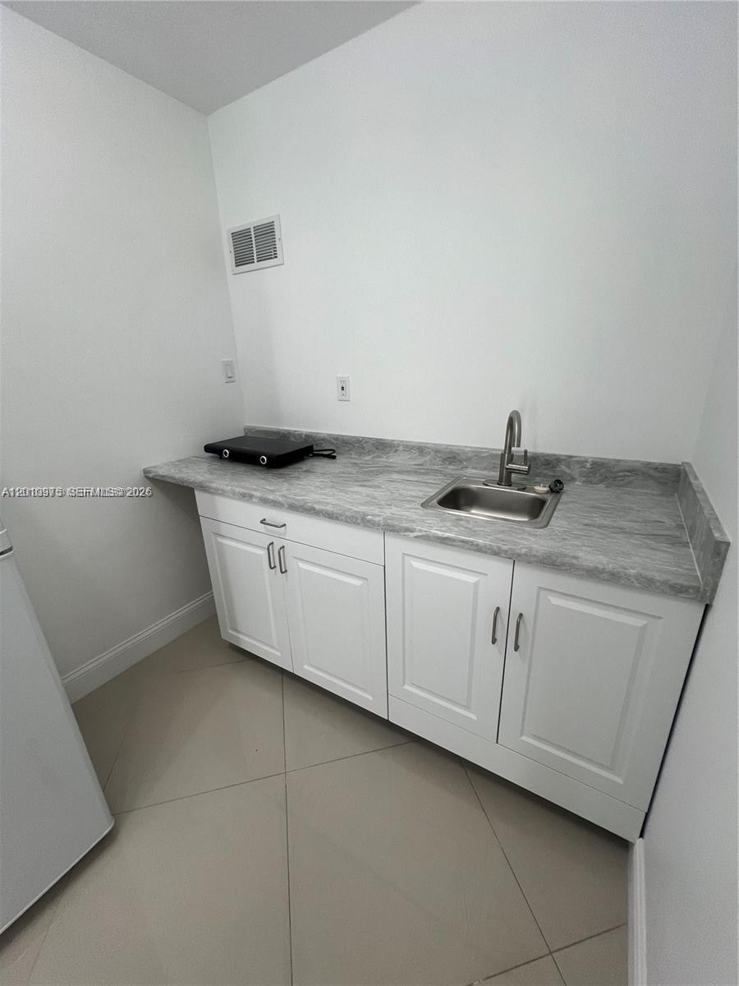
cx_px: 370
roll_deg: +2.7
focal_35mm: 13
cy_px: 493
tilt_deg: -18.4
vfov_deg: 106.2
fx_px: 370
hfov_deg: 89.9
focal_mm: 1.57
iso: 100
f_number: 1.8
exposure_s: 1/120
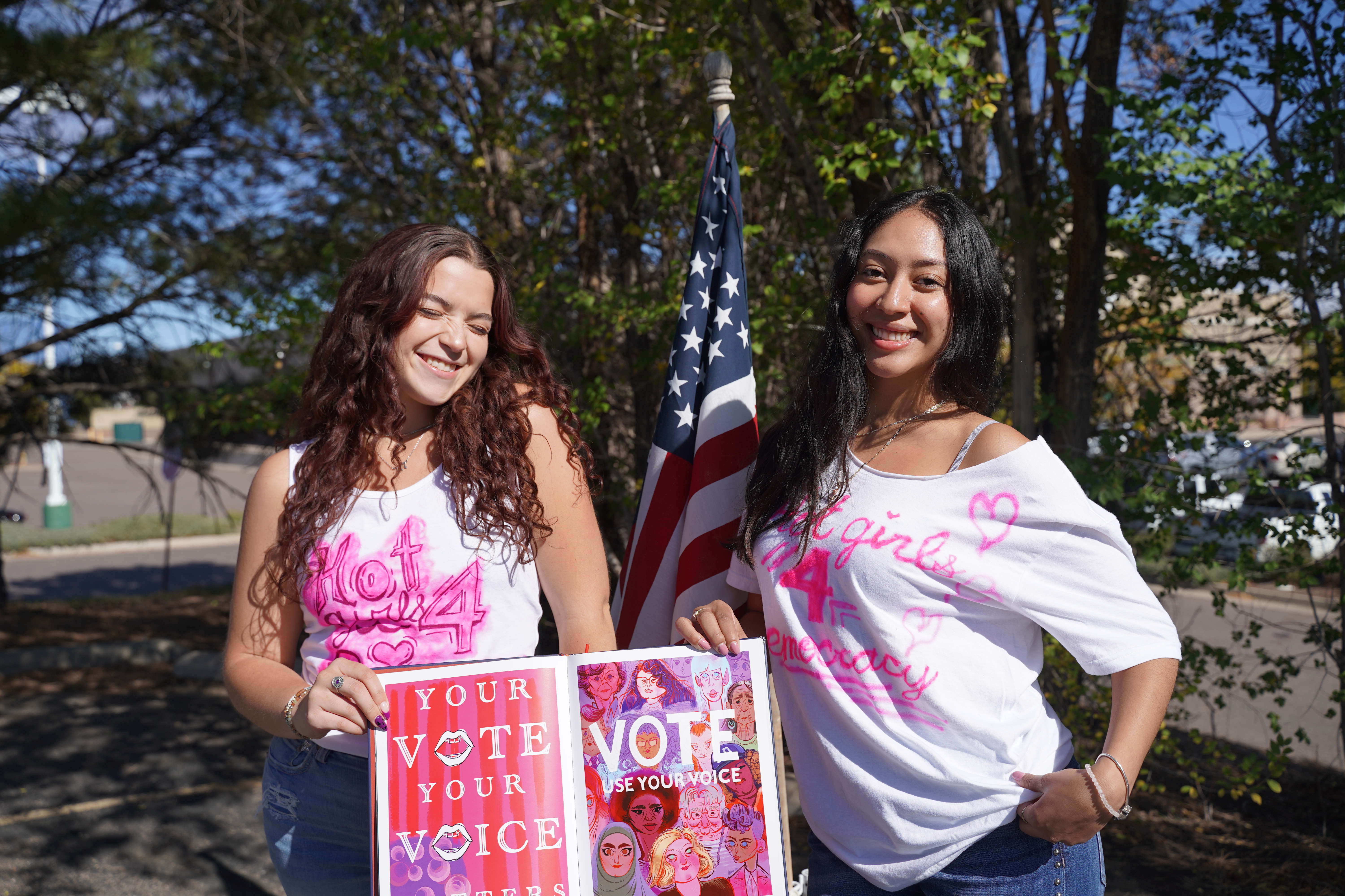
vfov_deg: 40.0
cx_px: 672
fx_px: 1233
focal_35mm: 33
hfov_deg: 57.2
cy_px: 448
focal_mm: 33
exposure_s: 1/1250
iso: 100
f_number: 4.5
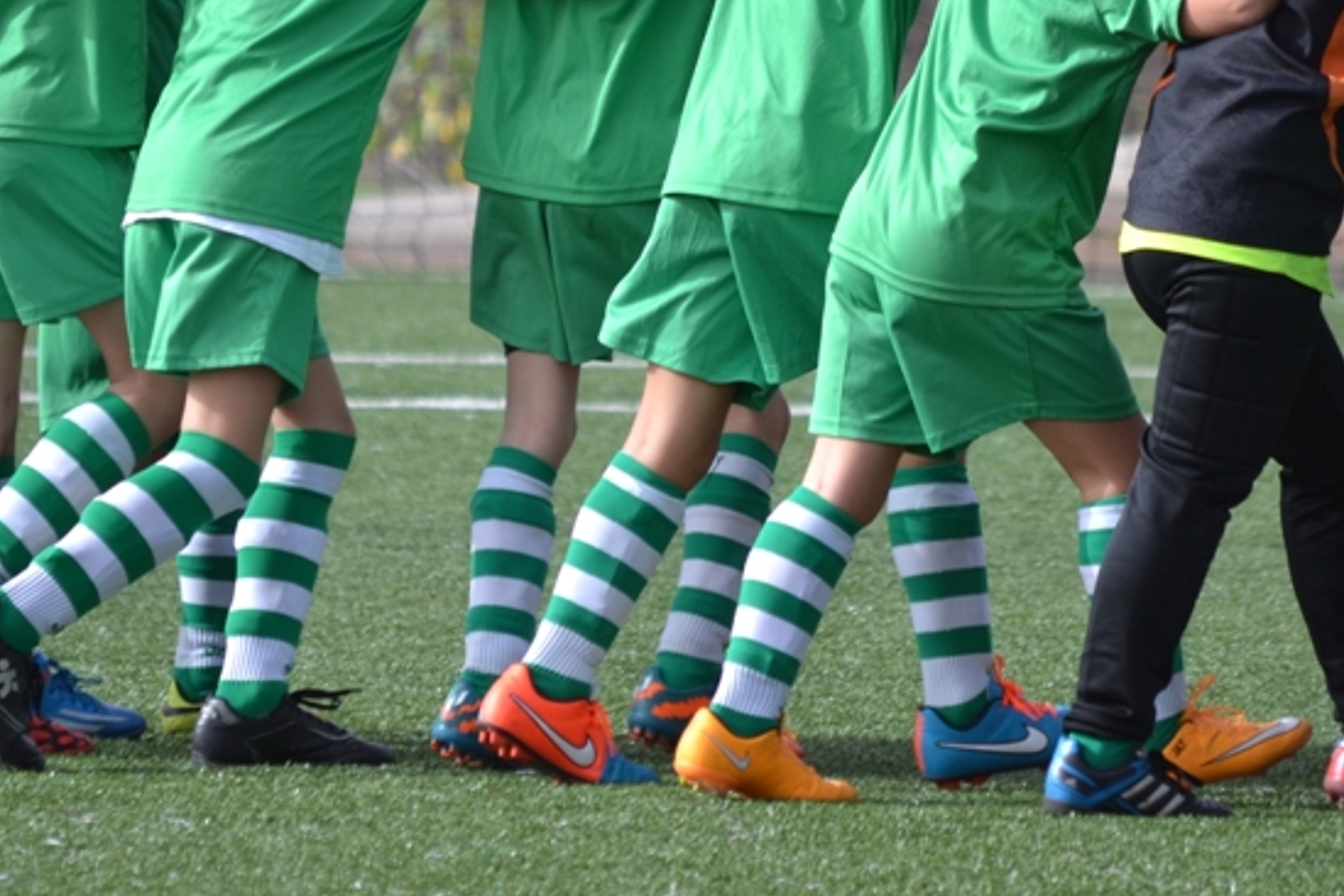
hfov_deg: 4.1
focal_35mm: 504
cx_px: 568
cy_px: 143
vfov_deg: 2.7
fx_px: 18815
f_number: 5.6
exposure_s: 1/500
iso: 200
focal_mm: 180
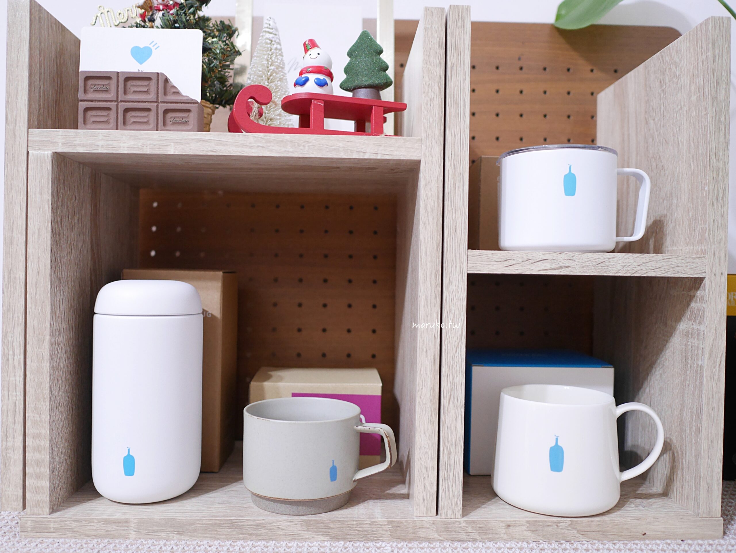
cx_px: 368
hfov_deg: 59.9
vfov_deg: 46.8
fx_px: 638
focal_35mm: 30
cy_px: 276
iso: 1000
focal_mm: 15
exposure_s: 1/60
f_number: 1.8
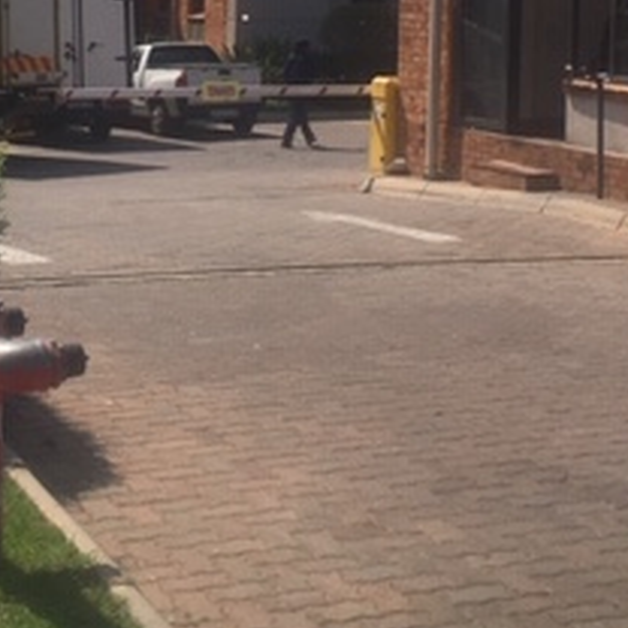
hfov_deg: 21.7
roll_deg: -1.1
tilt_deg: -0.3
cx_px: 139
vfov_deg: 21.2
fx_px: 1621
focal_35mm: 79
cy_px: -3
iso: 25
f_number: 2.2
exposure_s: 1/3077
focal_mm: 4.15
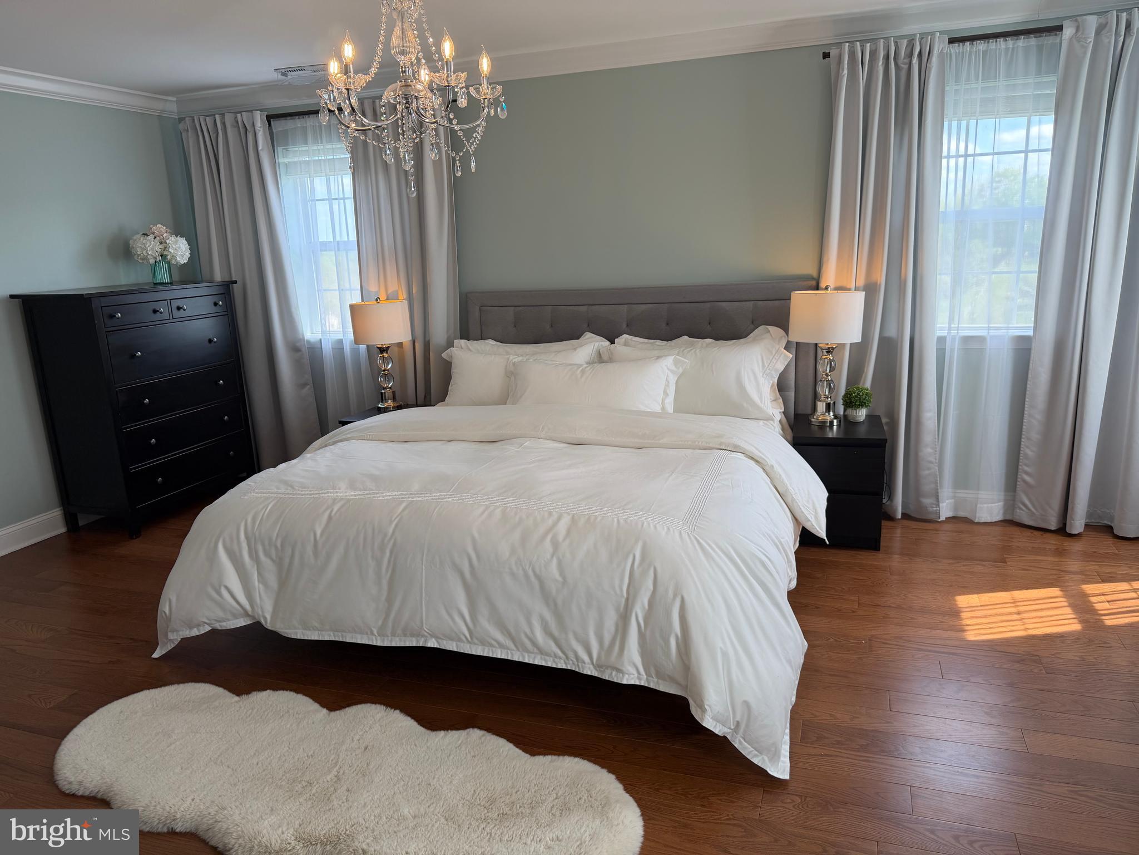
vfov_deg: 56.8
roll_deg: +2.6
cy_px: 428
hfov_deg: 71.6
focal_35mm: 24
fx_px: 790
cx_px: 570
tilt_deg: -12.8
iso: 100
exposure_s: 1/200
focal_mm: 6.76
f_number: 1.78
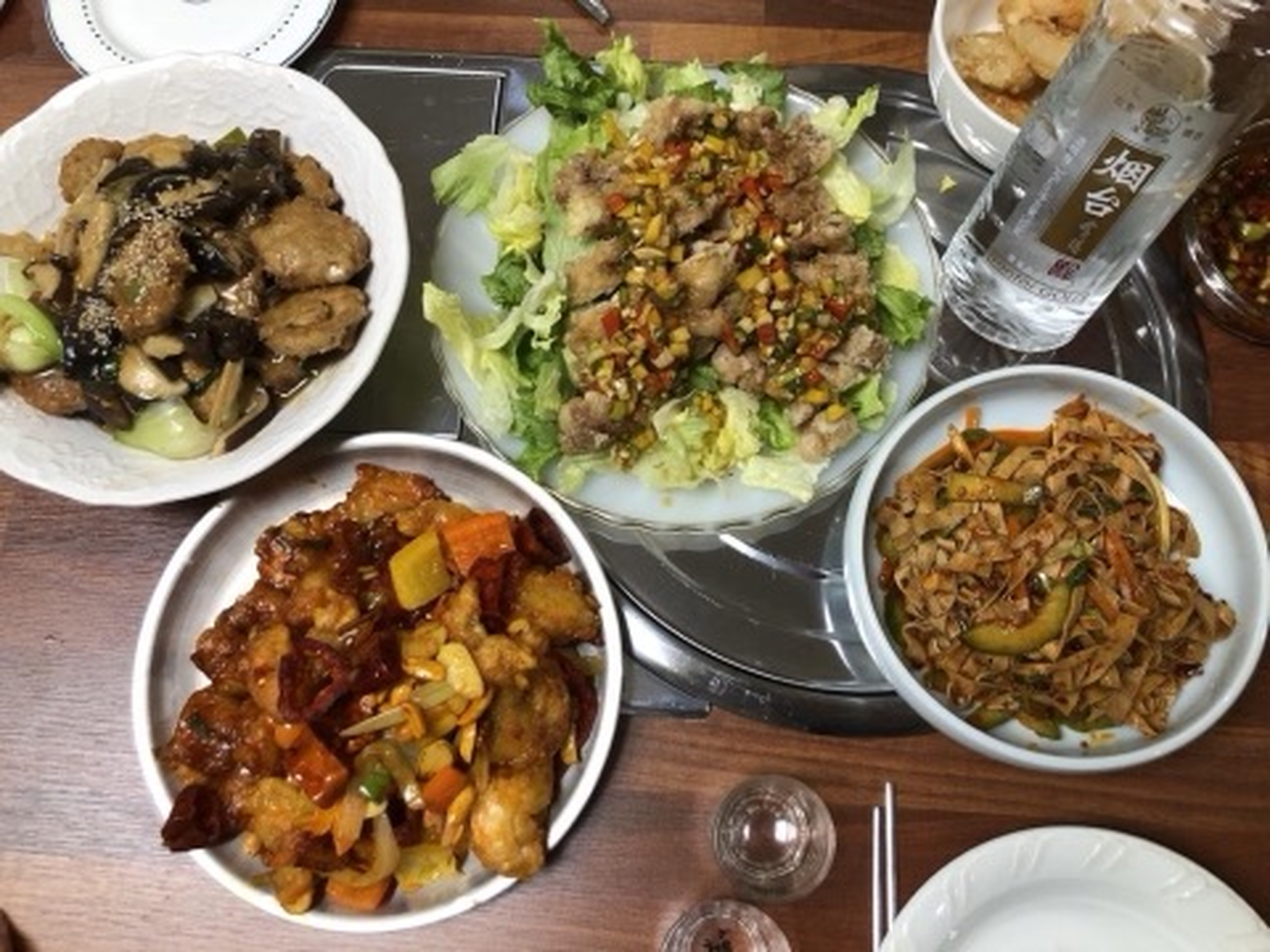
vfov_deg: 49.7
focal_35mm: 28
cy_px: 476
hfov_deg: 63.4
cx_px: 635
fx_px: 1027
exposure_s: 1/30
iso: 40
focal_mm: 3.99
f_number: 1.8
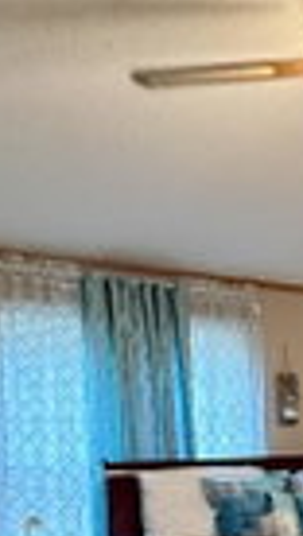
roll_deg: +0.2
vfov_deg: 36.4
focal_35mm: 53
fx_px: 754
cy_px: 493
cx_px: 501
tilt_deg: -3.9
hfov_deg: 18.9
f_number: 2.2
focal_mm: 2.22
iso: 640
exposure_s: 1/60
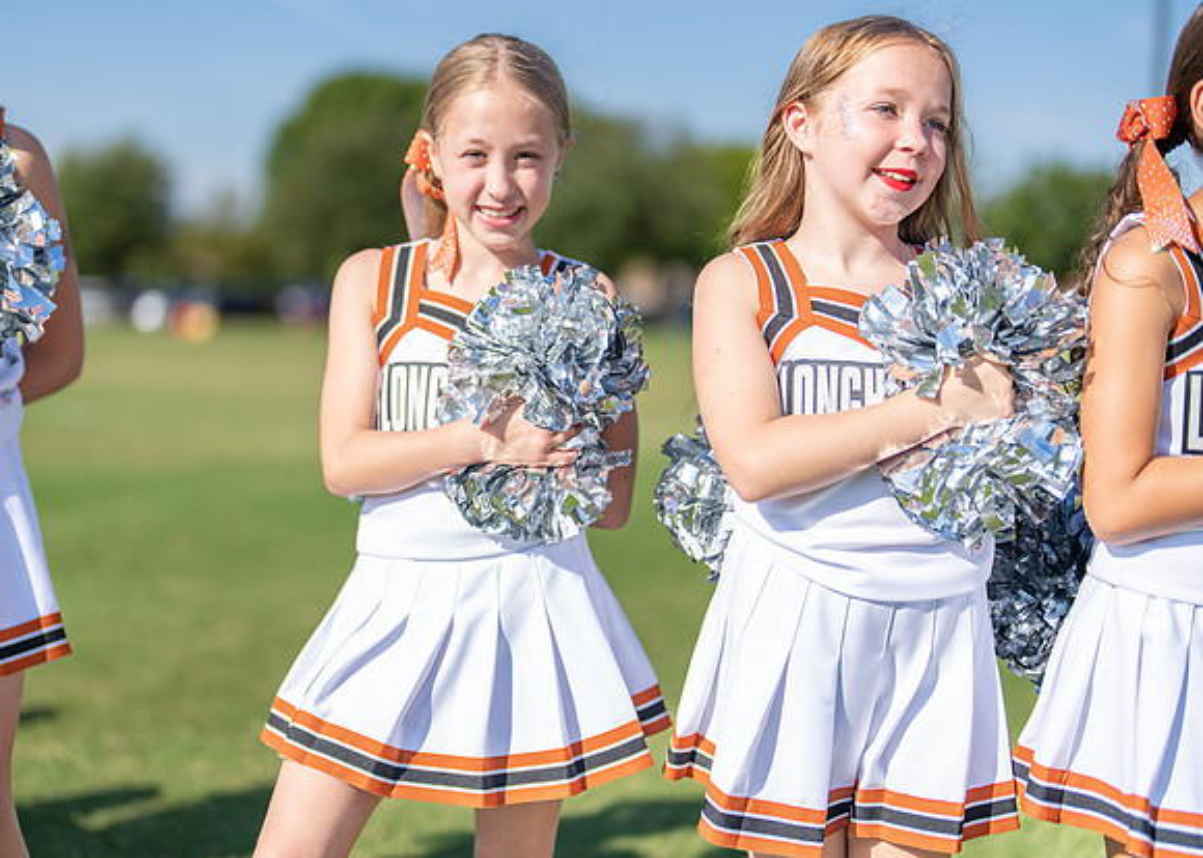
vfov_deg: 25.5
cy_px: 404
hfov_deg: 35.2
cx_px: 521
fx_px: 1895
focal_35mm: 55
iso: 100
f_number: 1.2
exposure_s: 1/6400
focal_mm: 50
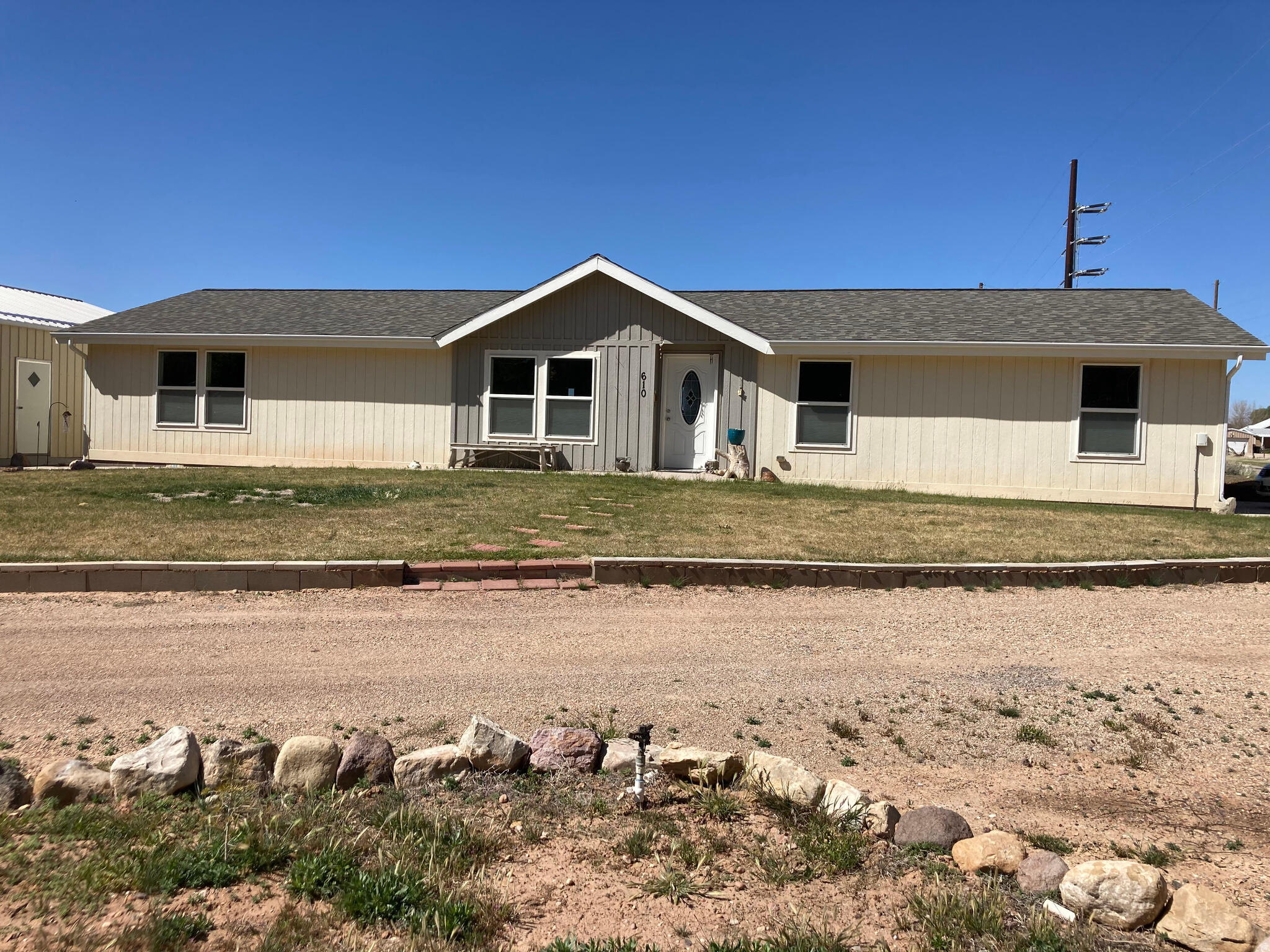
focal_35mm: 28
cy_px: 476
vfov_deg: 49.7
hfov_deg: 63.4
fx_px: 1027
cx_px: 635
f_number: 1.8
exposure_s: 1/3040
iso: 25
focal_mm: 3.99
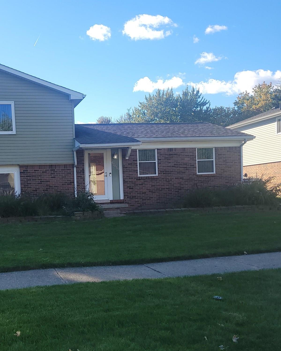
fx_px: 405
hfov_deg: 37.5
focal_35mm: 39
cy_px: 216
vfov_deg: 46.5
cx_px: 79
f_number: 1.8
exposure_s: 1/885
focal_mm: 5.4
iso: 40
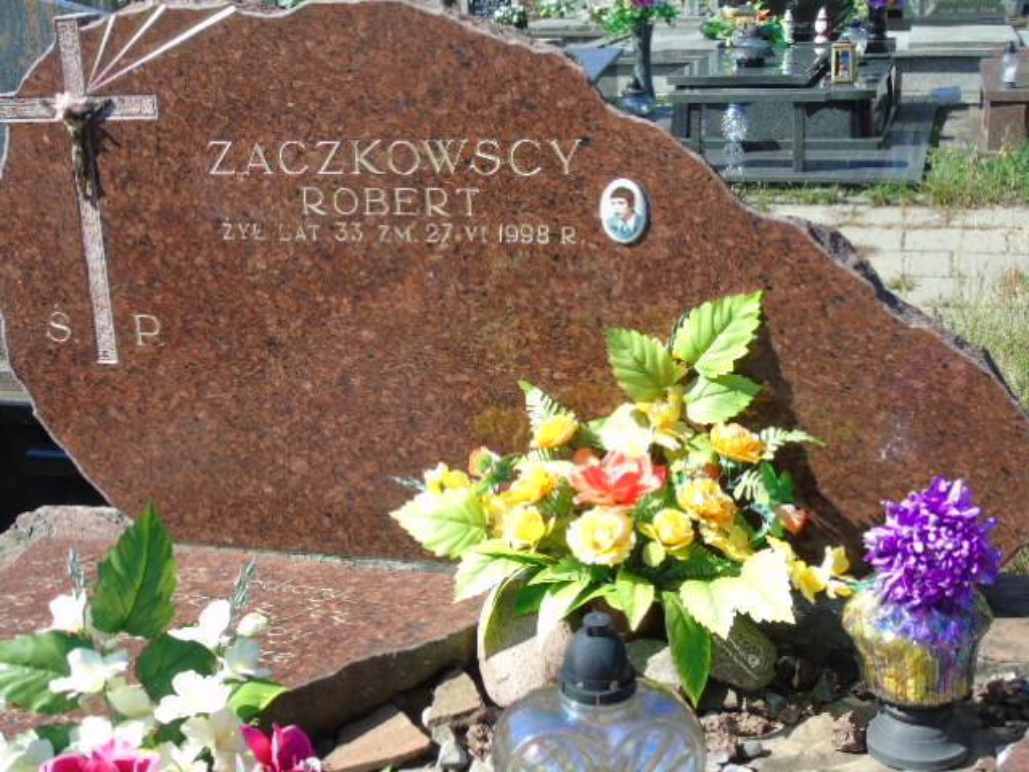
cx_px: 514
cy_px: 386
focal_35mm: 46
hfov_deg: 41.2
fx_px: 1367
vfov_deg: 31.5
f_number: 4.1
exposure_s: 1/320
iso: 80
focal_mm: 8.2
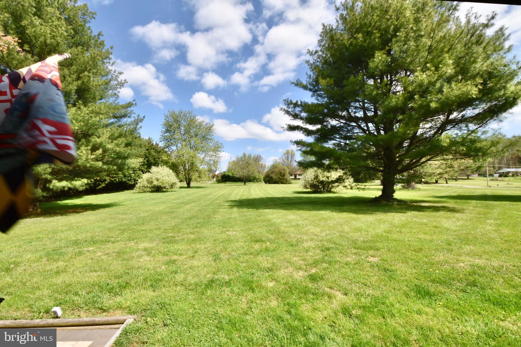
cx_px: 260
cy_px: 174
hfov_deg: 100.4
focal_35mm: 15
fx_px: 217
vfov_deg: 77.3
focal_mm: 10
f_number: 22
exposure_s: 1/25
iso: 100
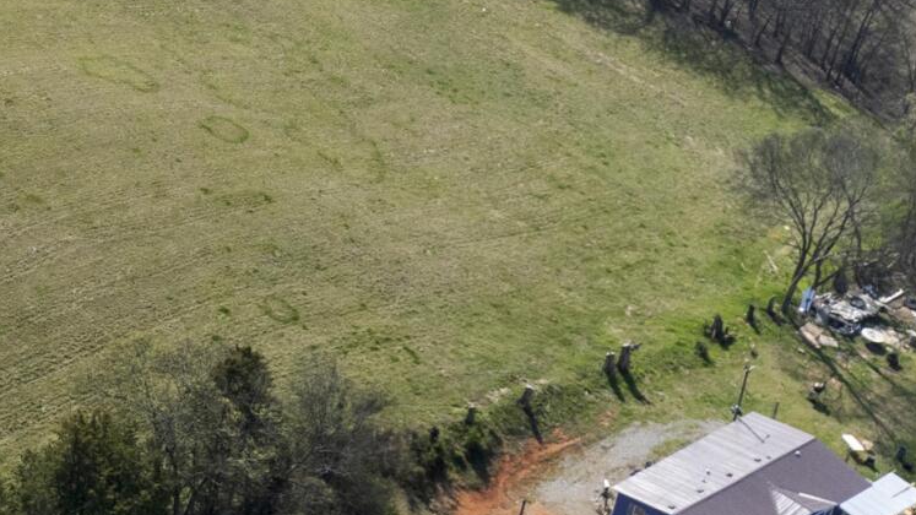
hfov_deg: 17.1
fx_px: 2550
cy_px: -240
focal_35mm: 105
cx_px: -674
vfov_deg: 11.1
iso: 220
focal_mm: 12.29
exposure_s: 1/320
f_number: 2.8
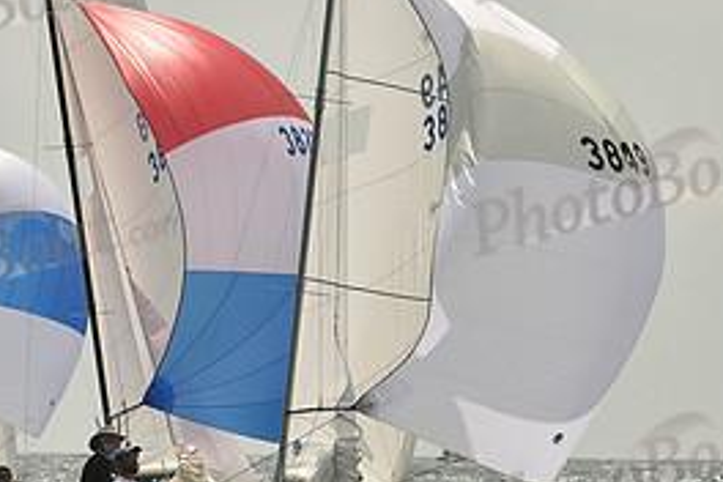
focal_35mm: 439
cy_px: 366
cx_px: 331
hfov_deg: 4.7
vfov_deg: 3.1
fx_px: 8816
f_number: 8
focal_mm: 200
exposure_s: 1/1600
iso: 250
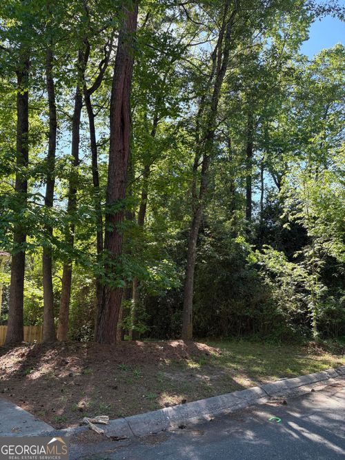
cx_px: 172
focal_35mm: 26
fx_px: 346
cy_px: 230
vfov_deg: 67.3
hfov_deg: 53.0
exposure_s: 1/409
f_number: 1.6
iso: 64
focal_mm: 5.96
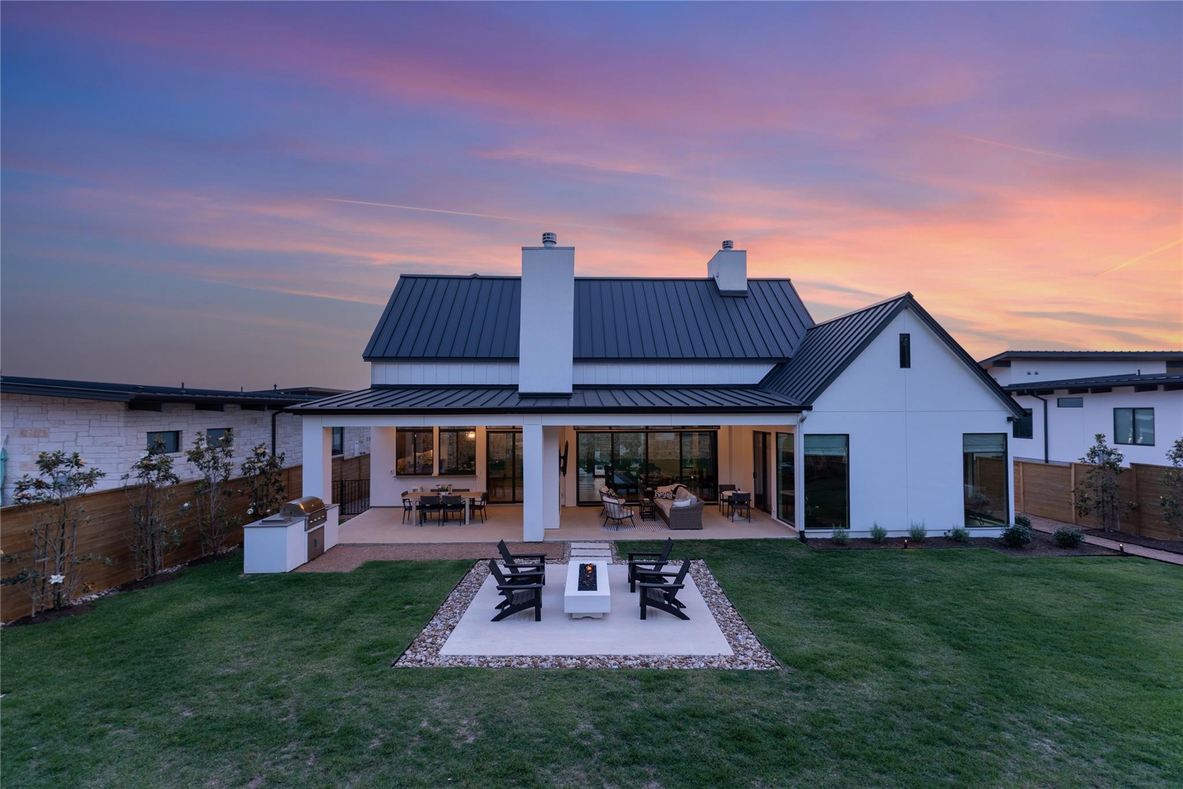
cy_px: 394
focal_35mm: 16
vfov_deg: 75.1
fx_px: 513
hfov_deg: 98.2
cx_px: 592
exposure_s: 1/60
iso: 400
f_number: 10
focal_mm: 15.6
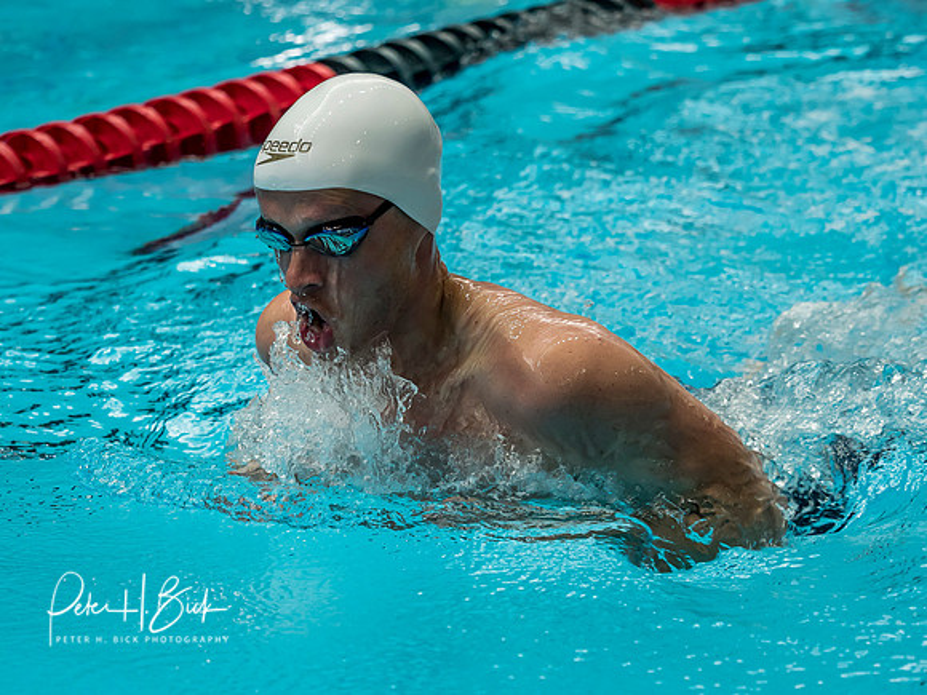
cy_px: 384
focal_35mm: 155
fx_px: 4164
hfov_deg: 12.7
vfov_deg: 9.5
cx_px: 373
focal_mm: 60
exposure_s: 1/640
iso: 800
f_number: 2.8
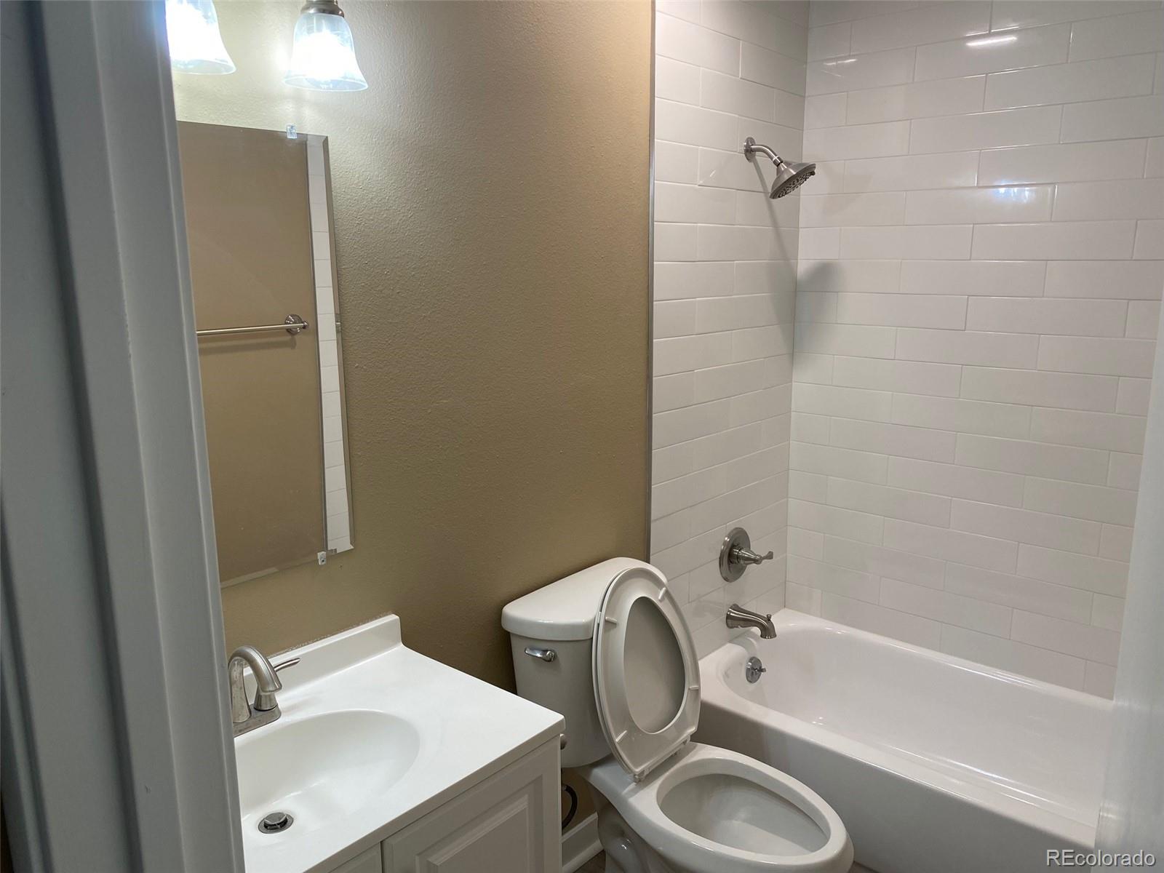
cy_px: 436
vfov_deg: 53.1
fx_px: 874
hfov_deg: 67.3
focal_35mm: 26
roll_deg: +0.1
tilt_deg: -10.0
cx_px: 582
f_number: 1.8
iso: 64
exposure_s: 1/60
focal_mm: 4.25
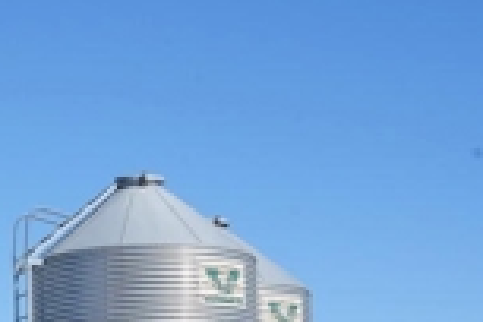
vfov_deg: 9.5
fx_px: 1892
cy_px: 448
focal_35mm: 141
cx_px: -25
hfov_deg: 14.3
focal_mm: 48
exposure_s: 1/250
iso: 200
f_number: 11
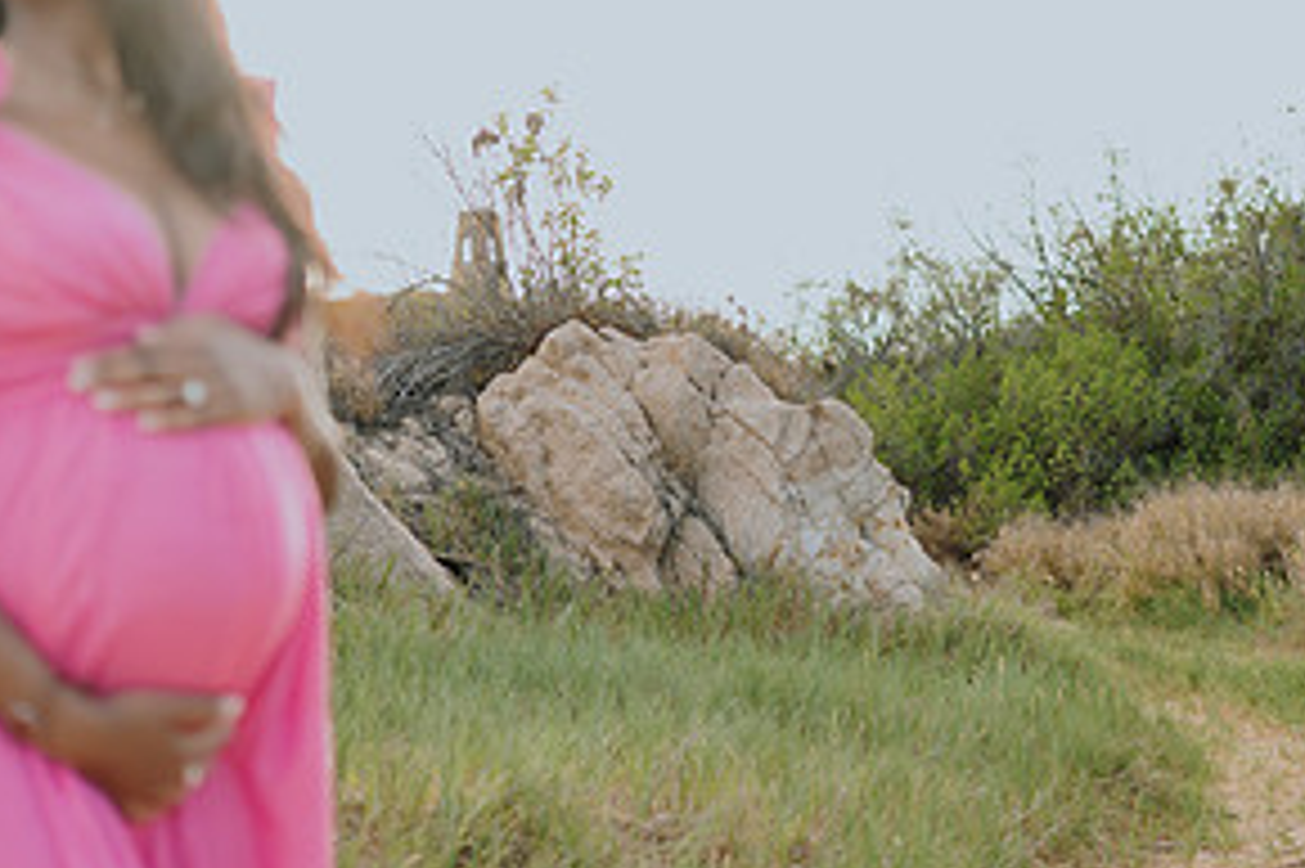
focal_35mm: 70
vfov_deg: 19.3
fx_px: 2536
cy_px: 236
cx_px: 778
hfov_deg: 28.8
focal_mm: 35
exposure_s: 1/500
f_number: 1.8
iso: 50
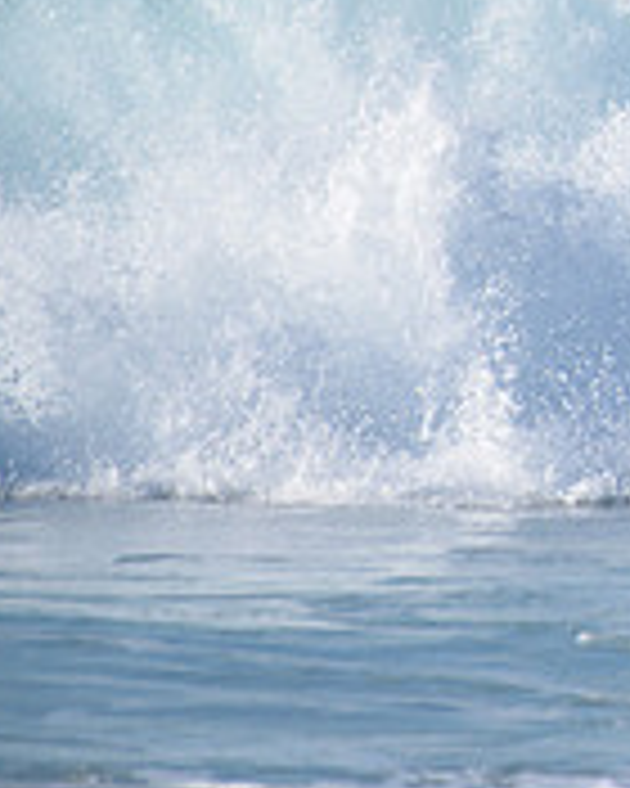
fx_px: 36312
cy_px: -2
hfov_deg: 1.0
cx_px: 1238
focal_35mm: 1558
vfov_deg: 1.2
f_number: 5.6
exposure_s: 1/2000
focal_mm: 500
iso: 280
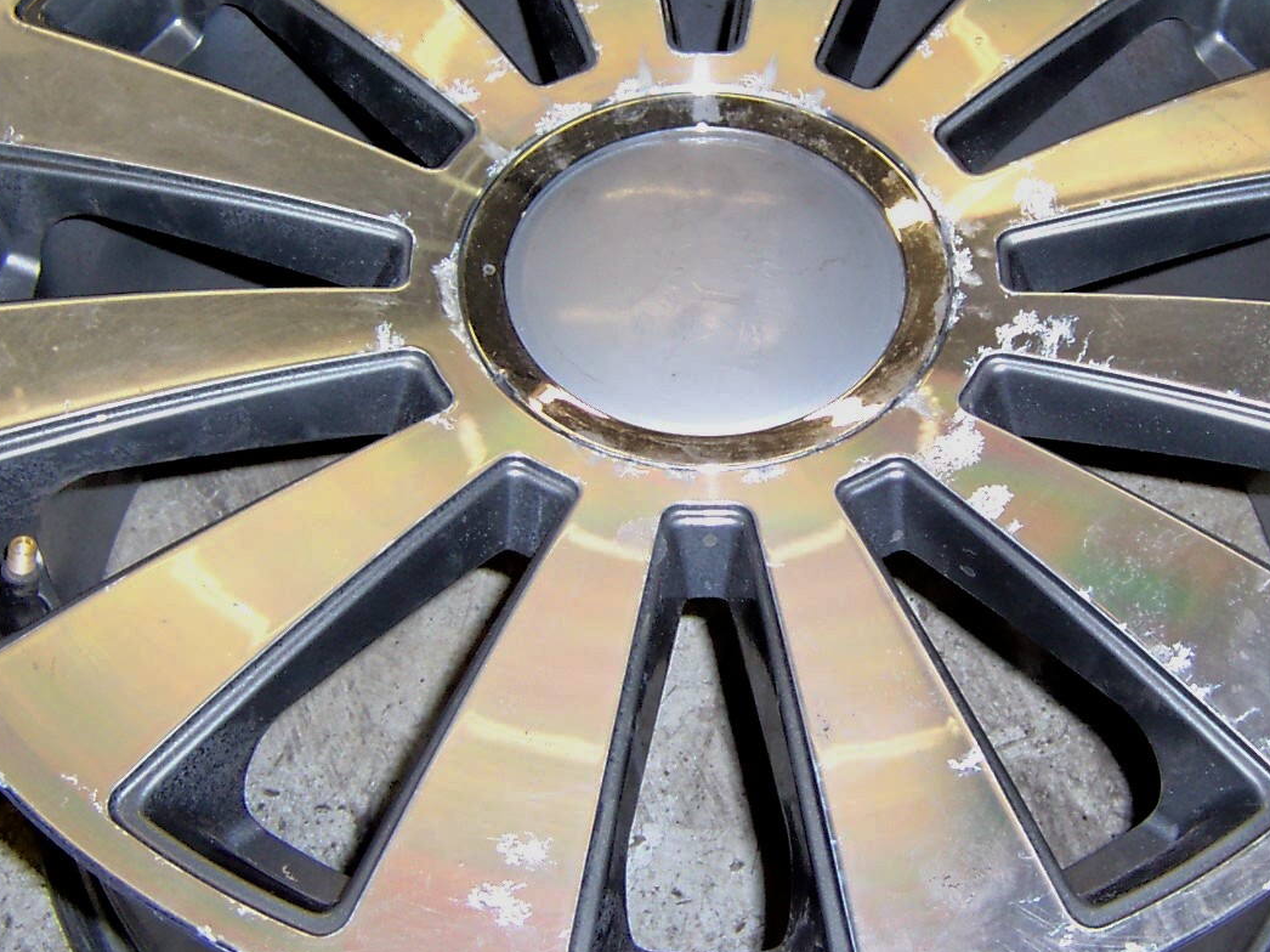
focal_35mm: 57
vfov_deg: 25.6
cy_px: 390
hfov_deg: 33.6
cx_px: 812
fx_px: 2091
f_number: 2.8
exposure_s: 1/60
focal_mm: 5.6
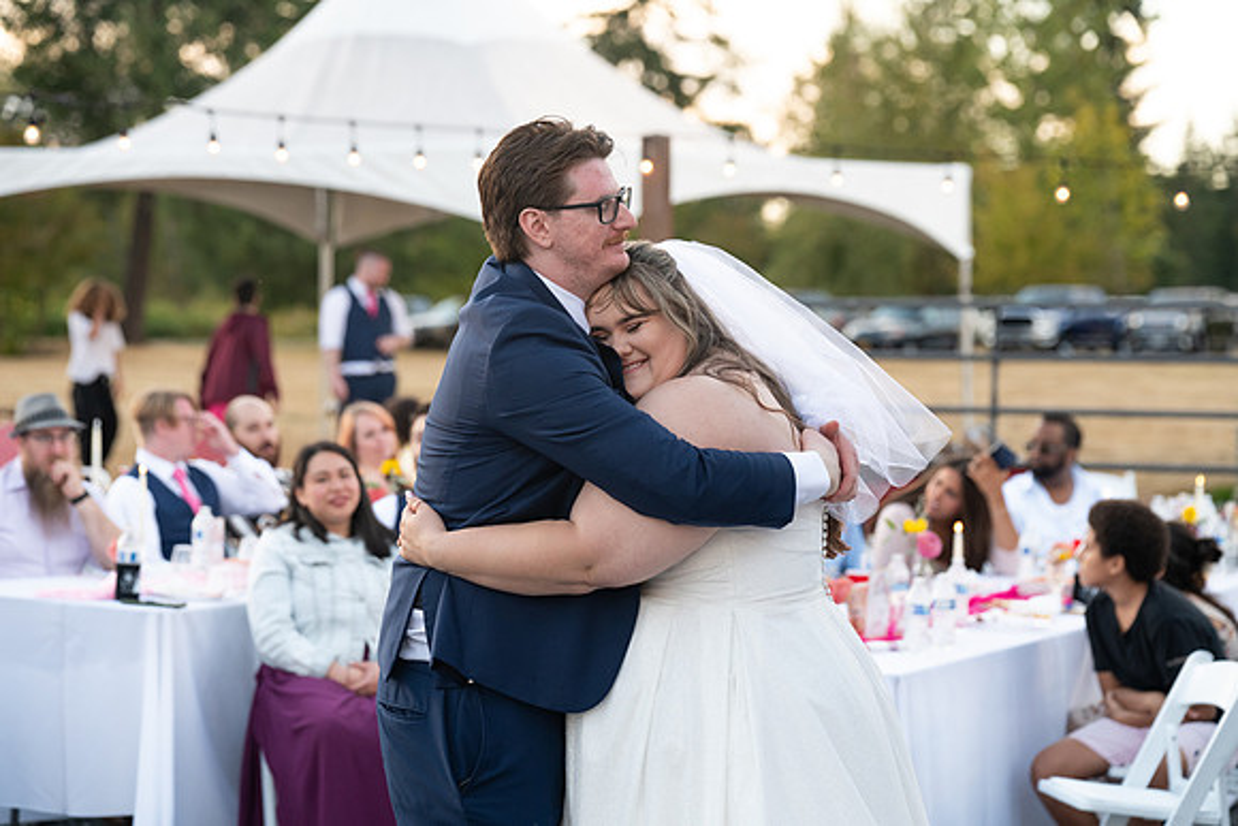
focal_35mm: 101
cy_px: 413
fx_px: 3474
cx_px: 619
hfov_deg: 20.2
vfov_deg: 13.6
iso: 1600
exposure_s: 1/500
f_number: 4
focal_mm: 101
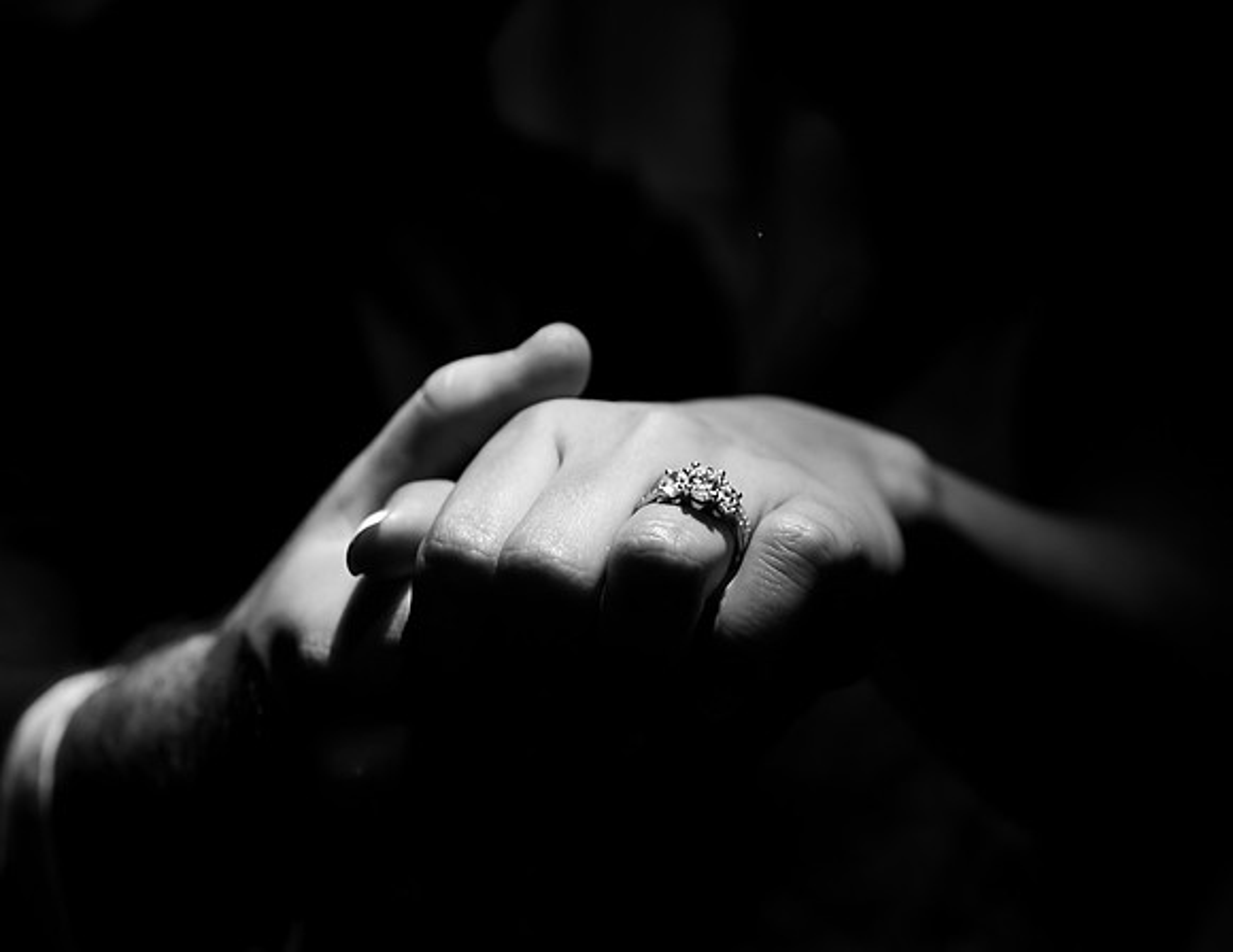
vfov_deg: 18.7
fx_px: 2883
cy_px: 369
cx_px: 711
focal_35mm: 80
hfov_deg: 24.1
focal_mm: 35
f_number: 2.8
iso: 250
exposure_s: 1/160
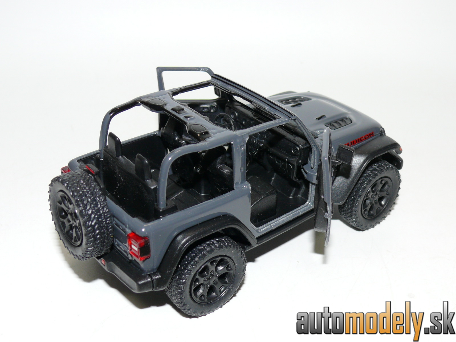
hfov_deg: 38.2
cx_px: 228
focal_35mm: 50
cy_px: 171
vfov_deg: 29.1
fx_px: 659
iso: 100
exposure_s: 1/30
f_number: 4
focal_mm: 9.2
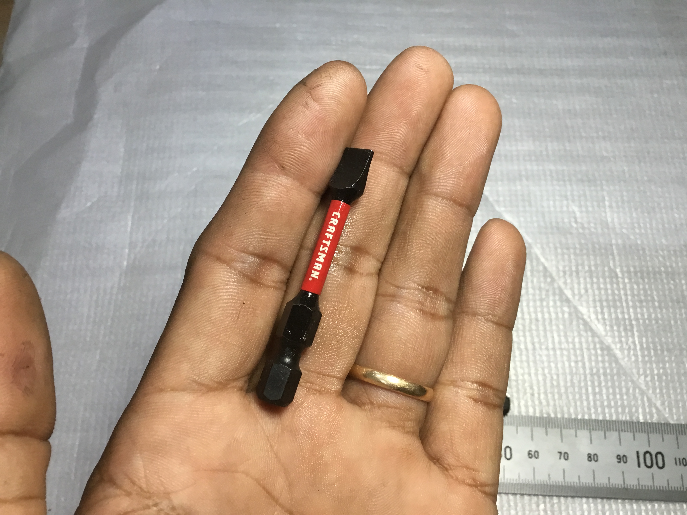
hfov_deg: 58.4
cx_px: 344
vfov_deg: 45.4
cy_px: 258
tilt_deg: -69.0
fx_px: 615
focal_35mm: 31
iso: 80
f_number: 2.4
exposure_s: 1/33
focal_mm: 3.3
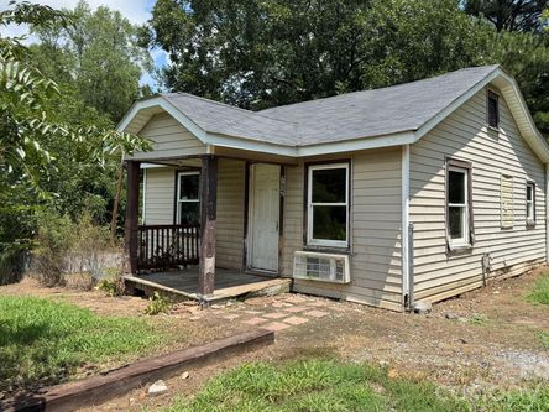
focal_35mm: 27
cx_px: 308
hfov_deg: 65.1
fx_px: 428
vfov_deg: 51.3
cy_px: 184
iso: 80
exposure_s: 1/3584
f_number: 1.78
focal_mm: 6.76
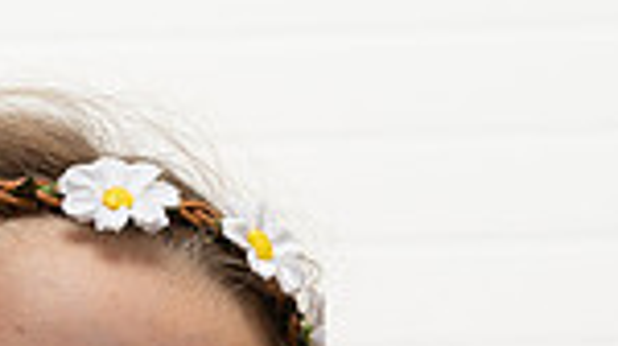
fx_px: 4436
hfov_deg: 7.9
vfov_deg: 4.4
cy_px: 771
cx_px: -97
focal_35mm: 271
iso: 250
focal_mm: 50
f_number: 4
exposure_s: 1/250
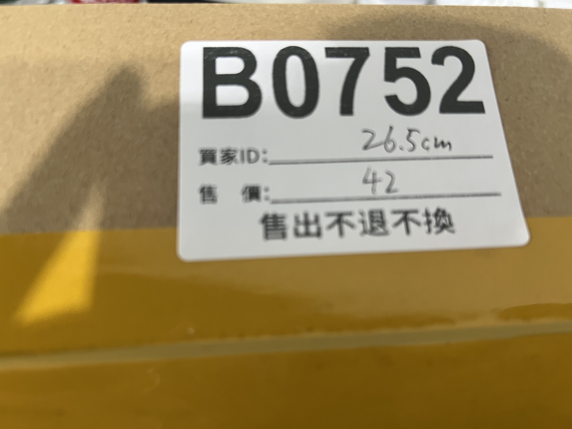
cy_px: 214
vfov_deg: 53.1
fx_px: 430
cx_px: 286
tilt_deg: -73.1
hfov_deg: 67.3
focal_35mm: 26
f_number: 1.5
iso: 160
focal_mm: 5.7
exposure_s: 1/50
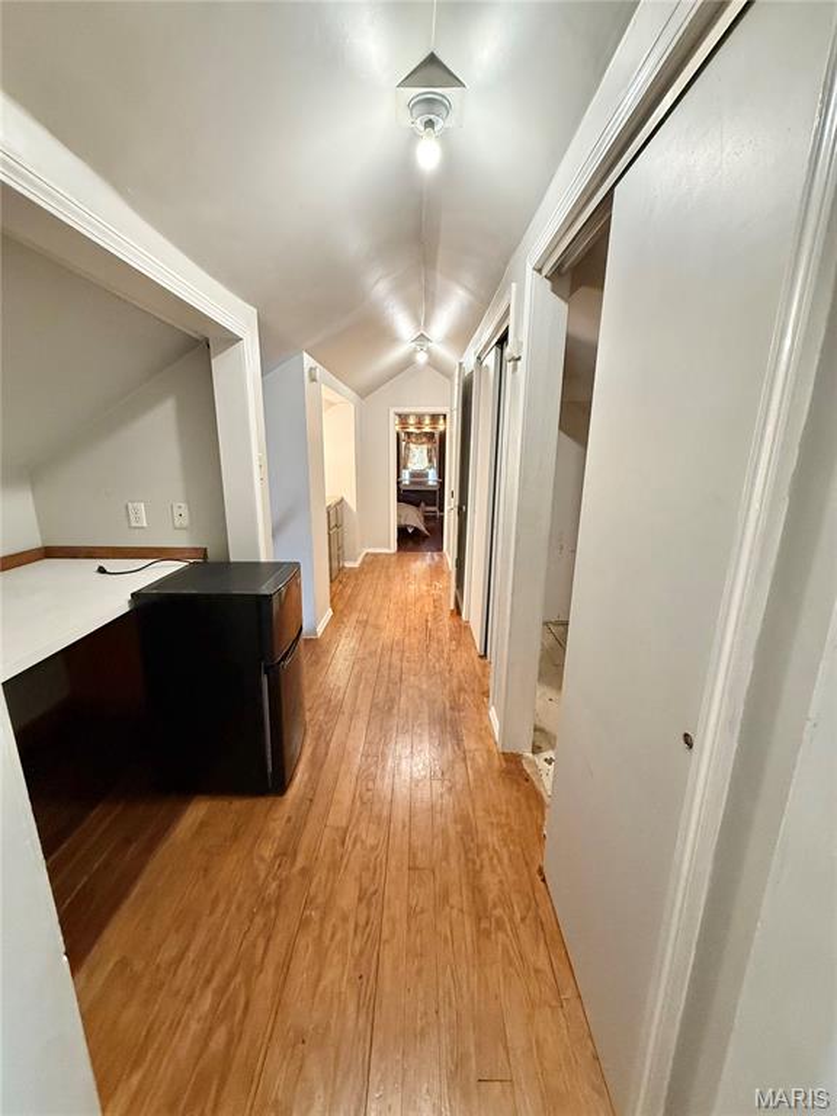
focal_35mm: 14
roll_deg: -1.5
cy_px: 558
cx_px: 418
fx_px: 451
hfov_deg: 85.7
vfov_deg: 102.1
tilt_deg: -12.2
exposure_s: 1/60
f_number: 2.2
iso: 400
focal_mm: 2.22
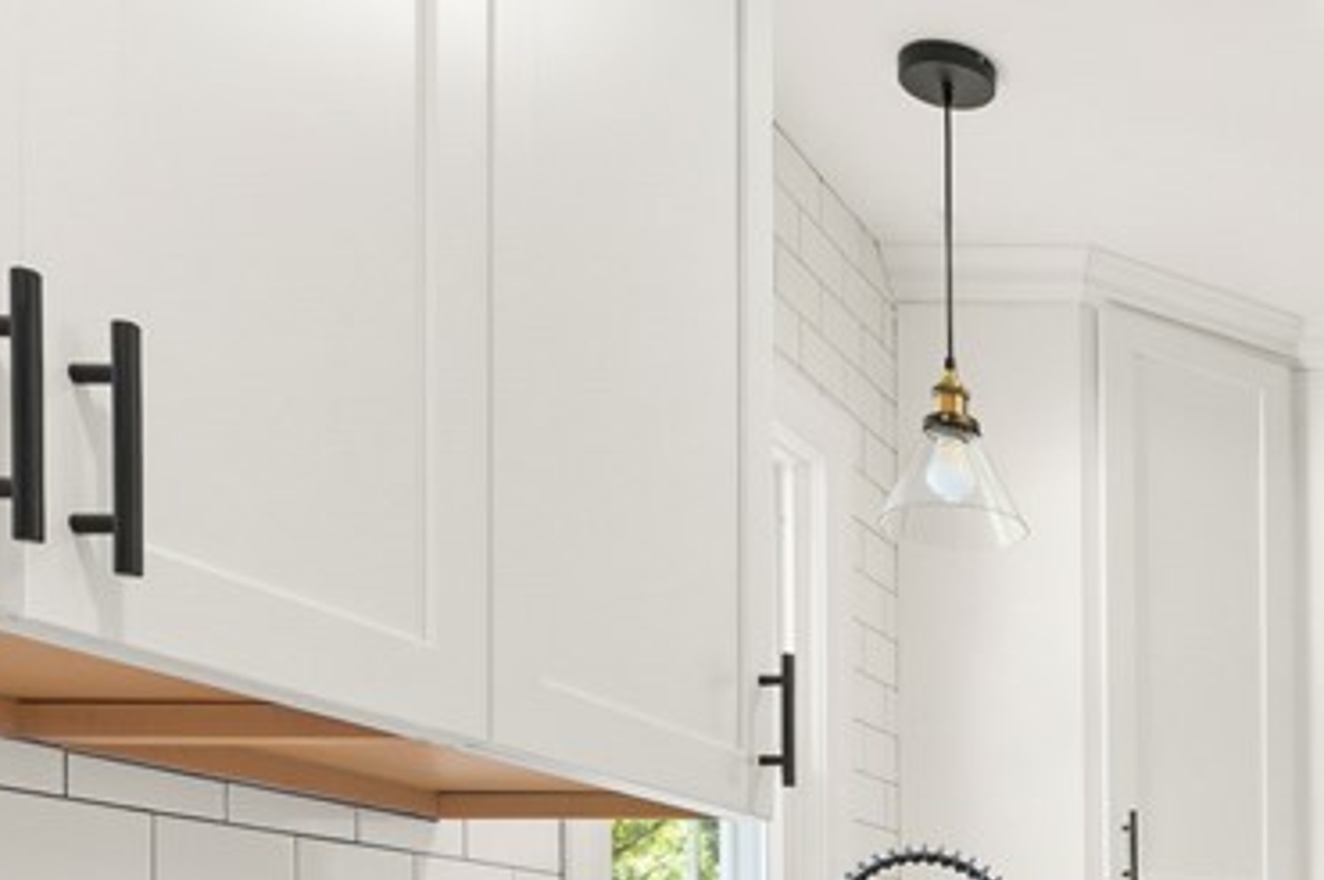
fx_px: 1727
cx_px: 1555
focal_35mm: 47
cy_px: 1061
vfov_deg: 25.6
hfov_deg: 34.4
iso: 1250
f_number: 9
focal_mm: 16
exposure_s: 1/4
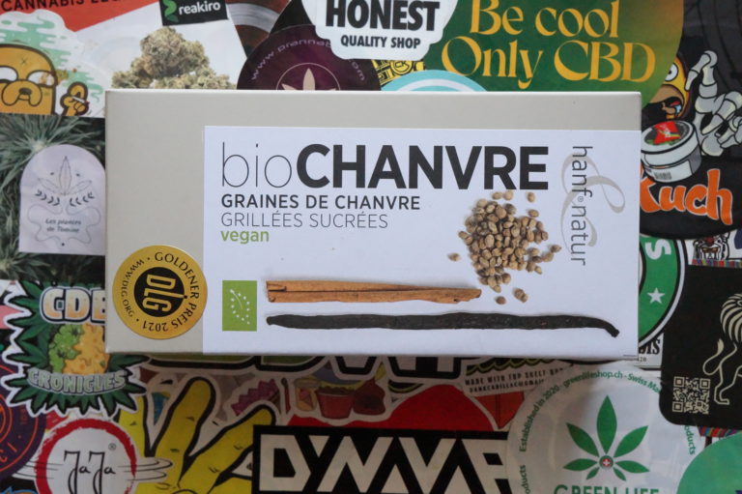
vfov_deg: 28.0
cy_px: 247
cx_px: 371
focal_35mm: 48
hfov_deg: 41.1
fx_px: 989
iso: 6400
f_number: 13
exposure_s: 1/320
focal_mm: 32
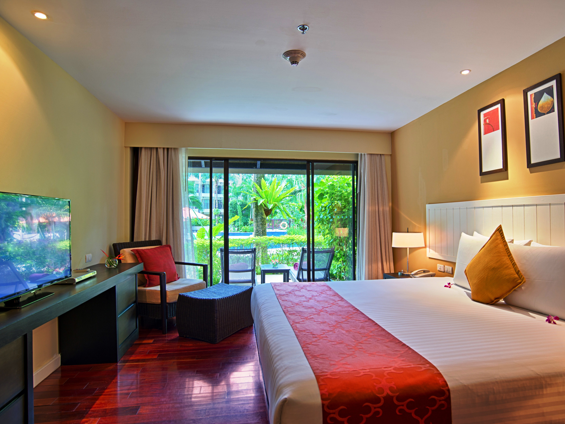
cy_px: 214
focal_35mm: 20
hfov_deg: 81.7
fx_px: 326
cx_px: 296
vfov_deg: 66.0
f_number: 5.6
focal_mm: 18
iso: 100
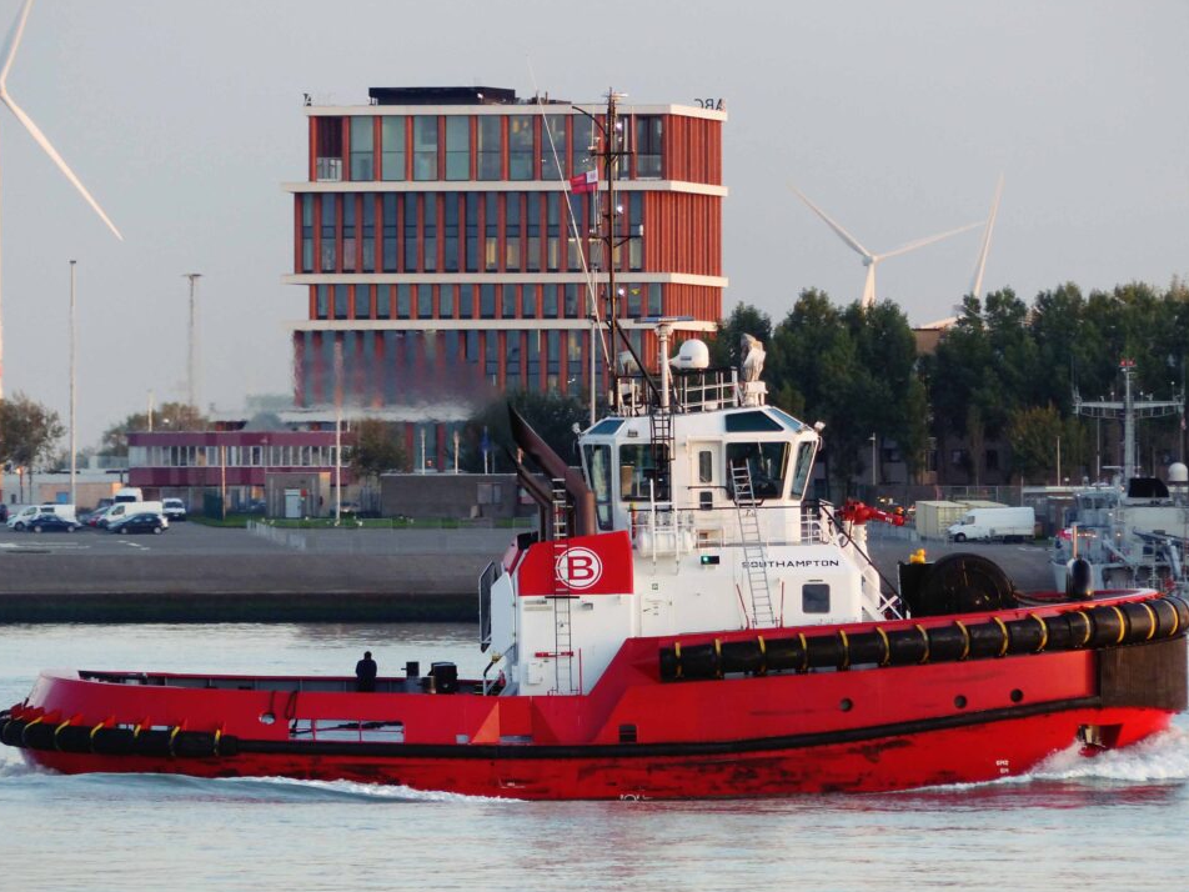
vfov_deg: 3.1
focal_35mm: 486
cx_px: 586
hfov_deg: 4.1
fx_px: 16693
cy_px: 466
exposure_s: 1/200
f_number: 3.2
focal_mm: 81.3
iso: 200
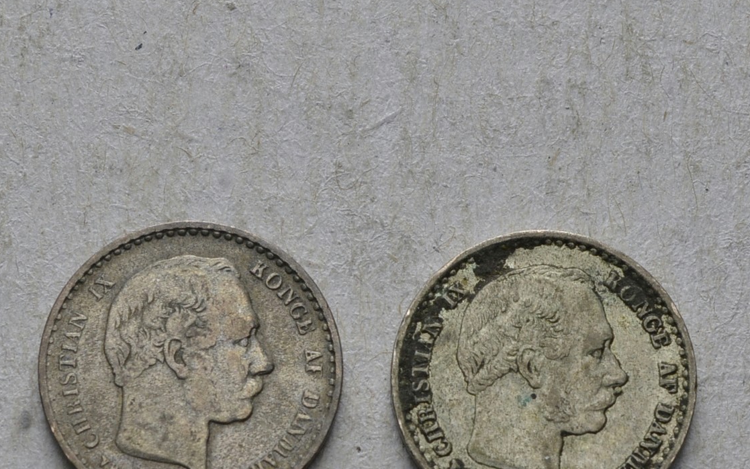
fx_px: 3784
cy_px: 351
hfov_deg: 11.3
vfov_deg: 7.1
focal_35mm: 185
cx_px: 320
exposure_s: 1/250
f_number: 14
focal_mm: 55
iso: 400
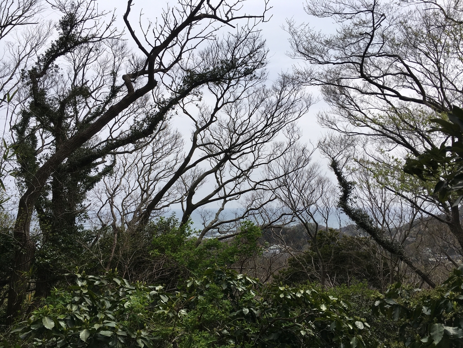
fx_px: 388
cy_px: 174
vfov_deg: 48.2
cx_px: 232
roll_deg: +1.0
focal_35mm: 29
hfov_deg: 61.7
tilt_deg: +3.6
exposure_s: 1/1479
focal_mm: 4.15
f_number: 2.2
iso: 25
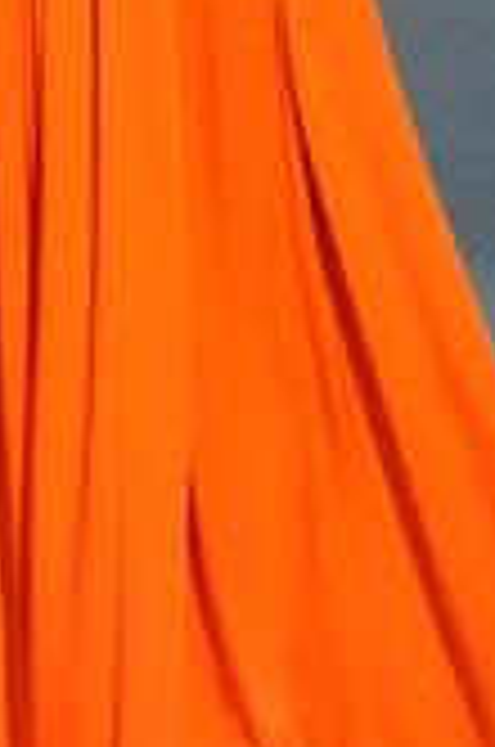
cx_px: 151
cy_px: -108
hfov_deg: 2.3
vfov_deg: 3.5
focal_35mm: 587
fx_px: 12148
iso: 400
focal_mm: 125
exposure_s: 1/320
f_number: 4
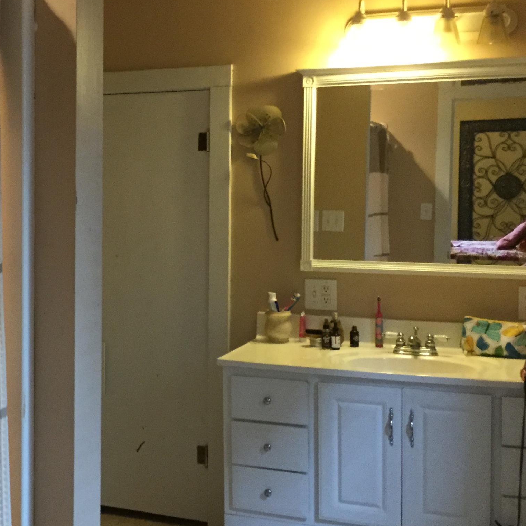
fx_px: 928
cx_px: 111
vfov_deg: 31.6
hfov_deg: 30.9
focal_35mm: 54
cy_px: 241
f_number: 2.4
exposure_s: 1/20
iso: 200
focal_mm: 3.3
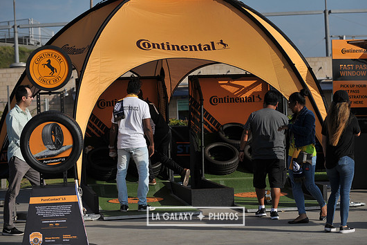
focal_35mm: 131
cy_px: 112
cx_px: 196
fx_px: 1335
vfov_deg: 10.5
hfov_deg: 15.6
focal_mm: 120
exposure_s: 1/4000
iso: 250
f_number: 4.5
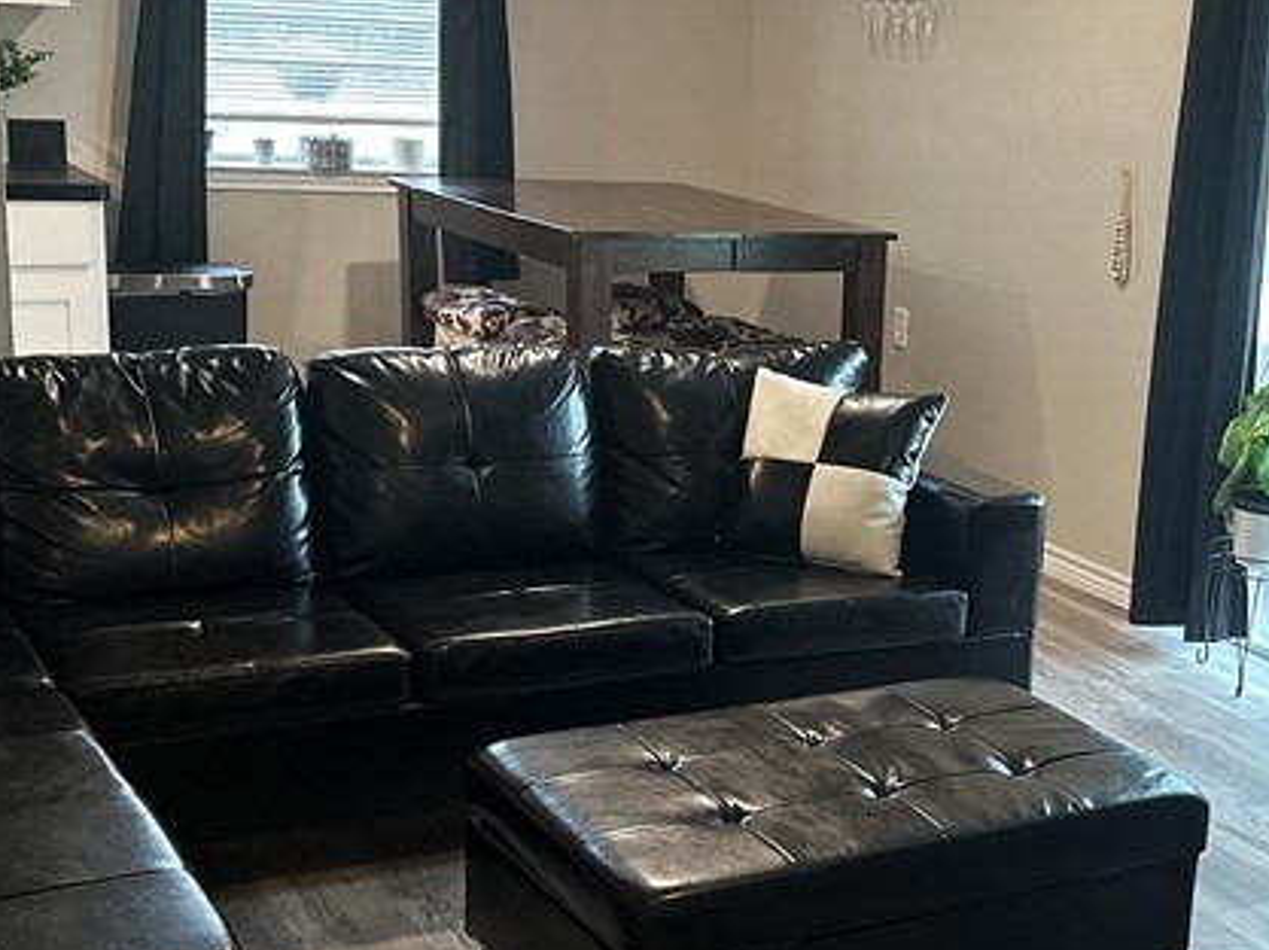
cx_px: 1007
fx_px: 2161
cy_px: 551
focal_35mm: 59
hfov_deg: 31.9
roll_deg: -3.1
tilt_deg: -13.6
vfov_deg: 24.8
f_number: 1.78
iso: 320
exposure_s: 1/59
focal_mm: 6.86
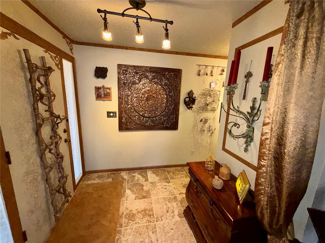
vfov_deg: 85.7
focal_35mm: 14
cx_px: 162
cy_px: 122
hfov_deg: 102.1
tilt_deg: -10.1
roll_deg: -2.2
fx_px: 131
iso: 200
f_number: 2.2
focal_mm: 2.22
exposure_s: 1/60
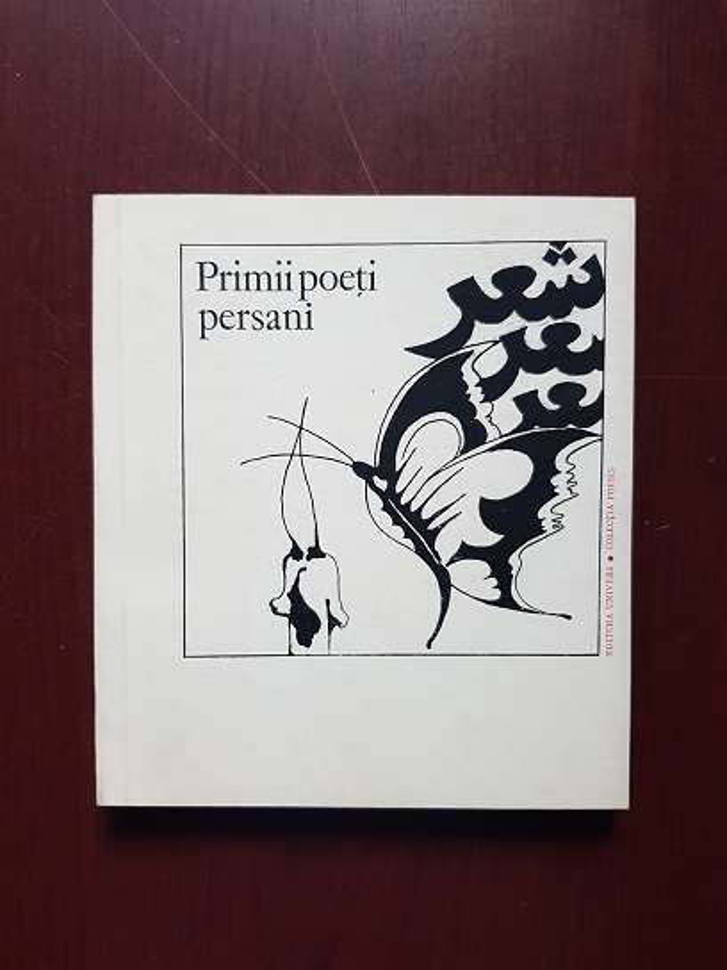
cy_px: 485
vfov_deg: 67.3
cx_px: 364
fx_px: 728
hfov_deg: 53.1
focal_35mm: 26
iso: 160
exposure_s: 1/40
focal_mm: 4.3
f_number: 1.7
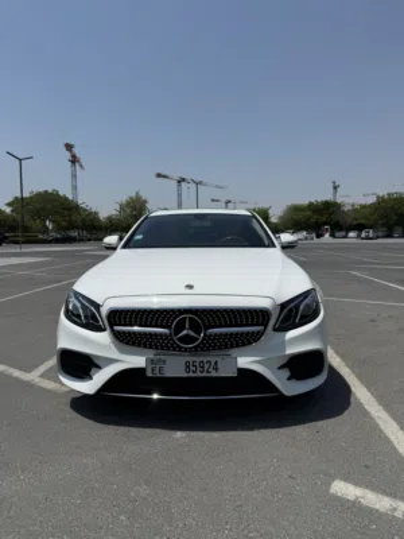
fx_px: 373
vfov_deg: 71.6
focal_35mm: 24
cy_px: 270
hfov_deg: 56.8
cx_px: 202
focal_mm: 6.76
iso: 80
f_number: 1.78
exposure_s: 1/11905
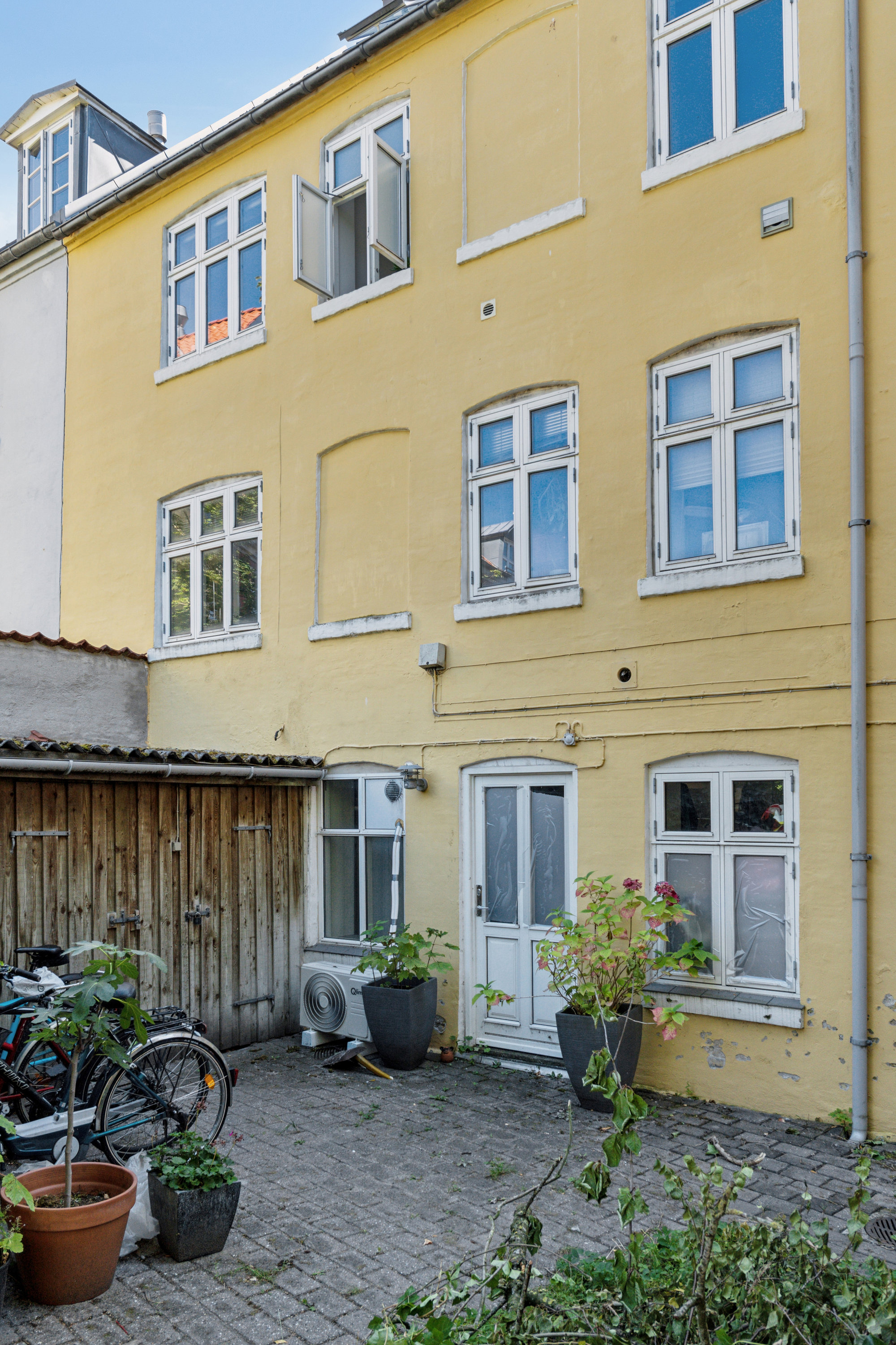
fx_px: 980
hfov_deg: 49.1
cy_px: 672
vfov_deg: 68.9
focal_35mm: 26
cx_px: 448
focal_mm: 17.5
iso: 200
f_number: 8
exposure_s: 1/80
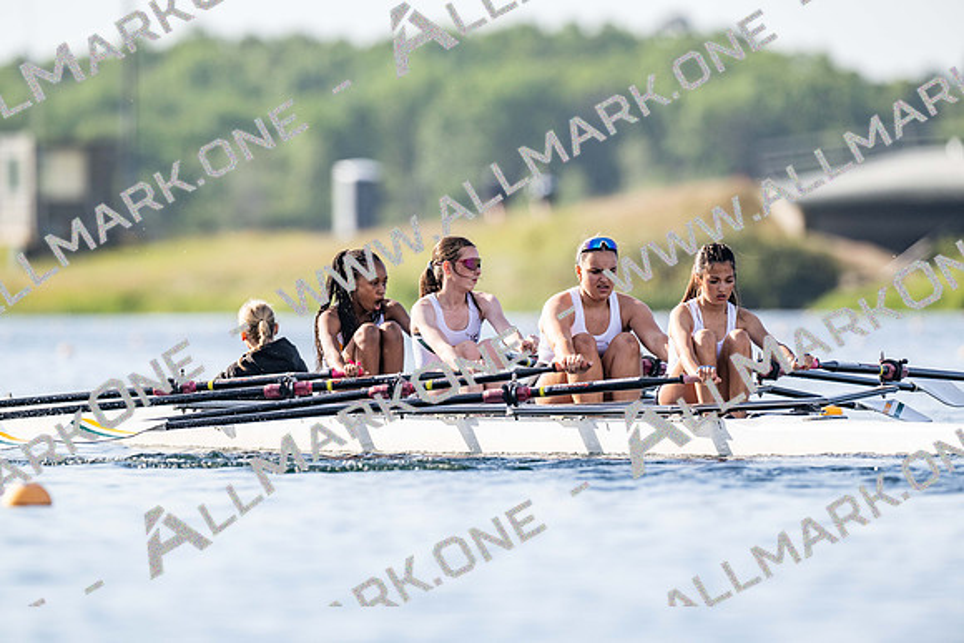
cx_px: 482
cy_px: 322
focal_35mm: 600
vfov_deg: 2.3
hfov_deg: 3.4
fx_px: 16070
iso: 800
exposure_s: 1/2500
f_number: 5.6
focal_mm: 600
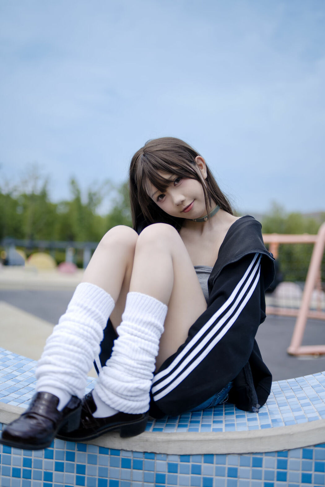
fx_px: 474
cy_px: 244
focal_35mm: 35
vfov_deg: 54.4
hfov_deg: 37.9
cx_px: 162
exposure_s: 1/6400
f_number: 1.4
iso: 100
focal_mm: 35
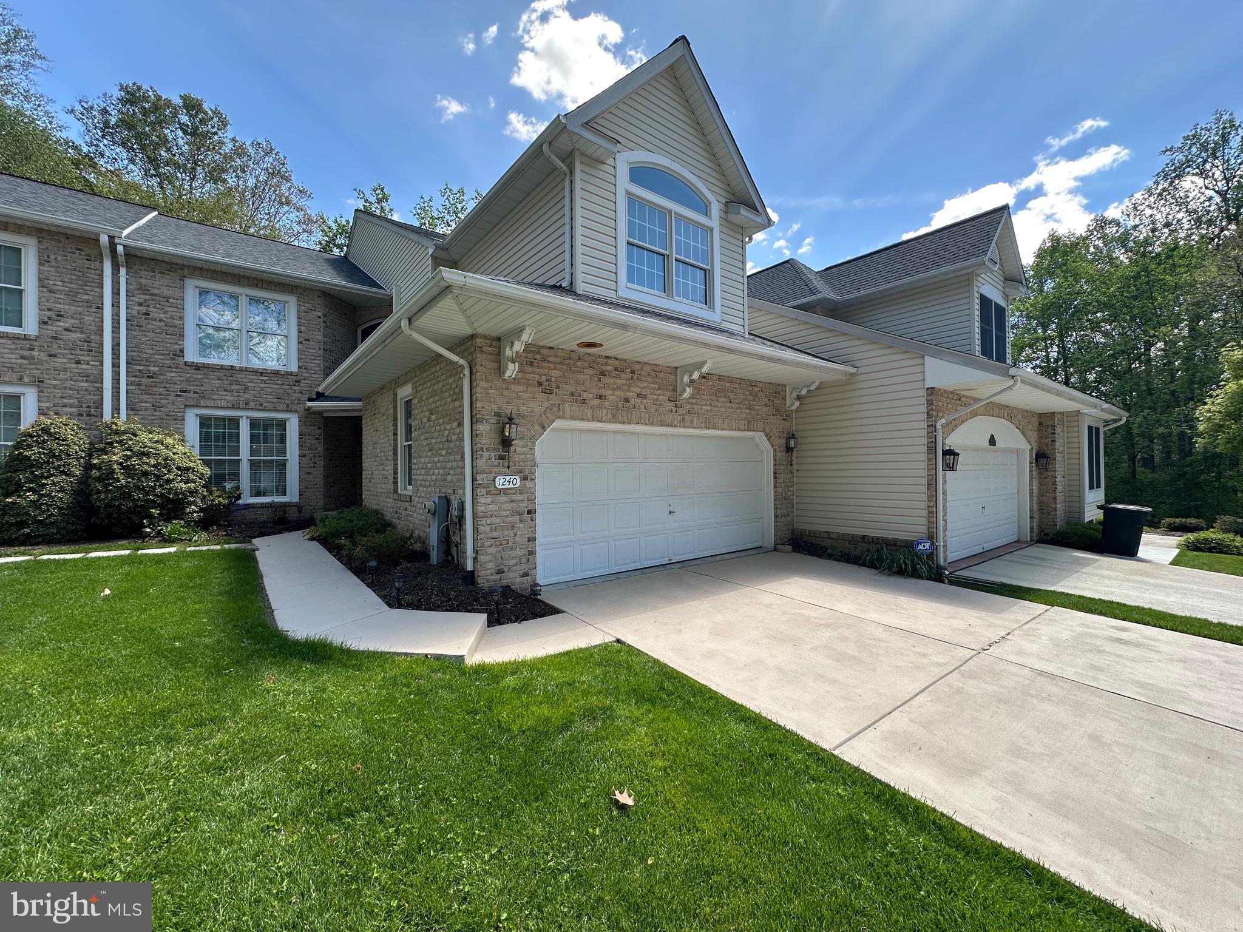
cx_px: 622
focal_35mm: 14
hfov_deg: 102.1
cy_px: 466
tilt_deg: +0.2
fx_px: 503
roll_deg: +0.9
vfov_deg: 85.7
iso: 40
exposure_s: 1/363
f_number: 2.2
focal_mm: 2.22
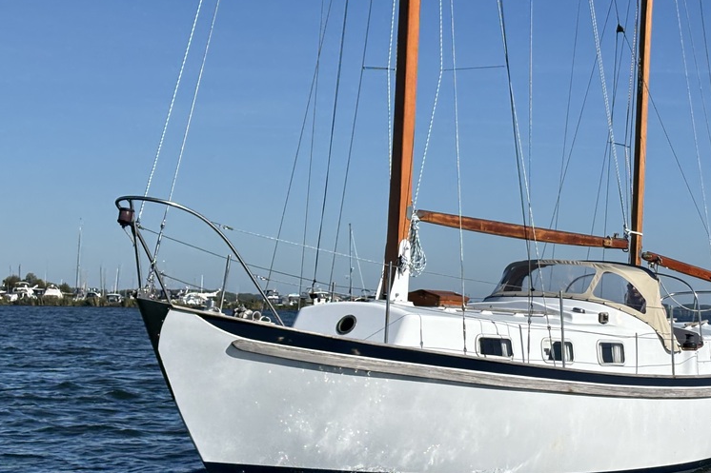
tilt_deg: +1.7
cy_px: 264
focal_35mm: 87
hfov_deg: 23.3
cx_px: 488
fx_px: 1718
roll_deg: -0.4
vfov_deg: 15.7
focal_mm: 5.96
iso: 40
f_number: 1.6
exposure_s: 1/5076
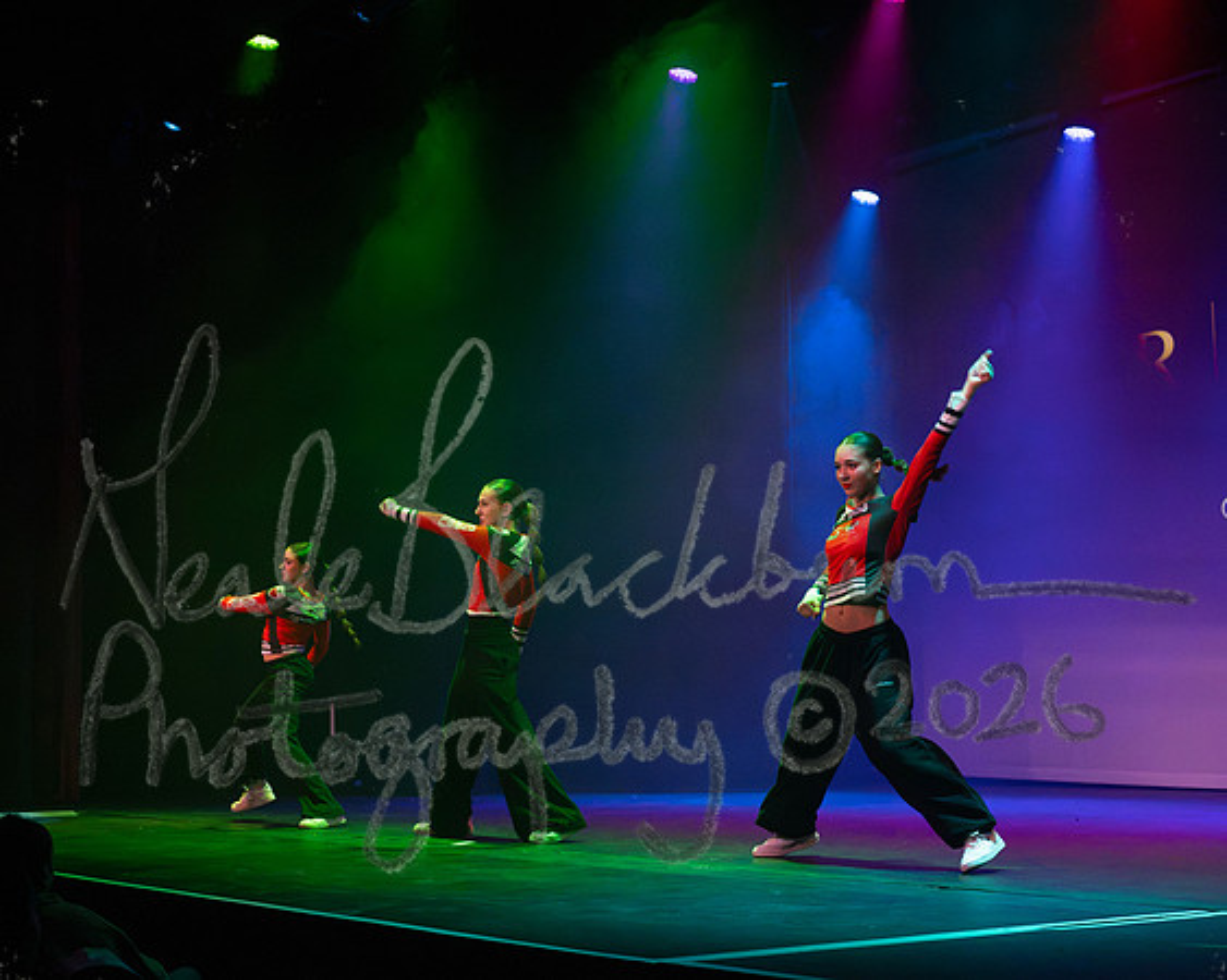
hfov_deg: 33.3
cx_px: 530
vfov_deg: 27.0
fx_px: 2045
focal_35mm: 56
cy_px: 490
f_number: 5
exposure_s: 1/400
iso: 6400
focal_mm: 50
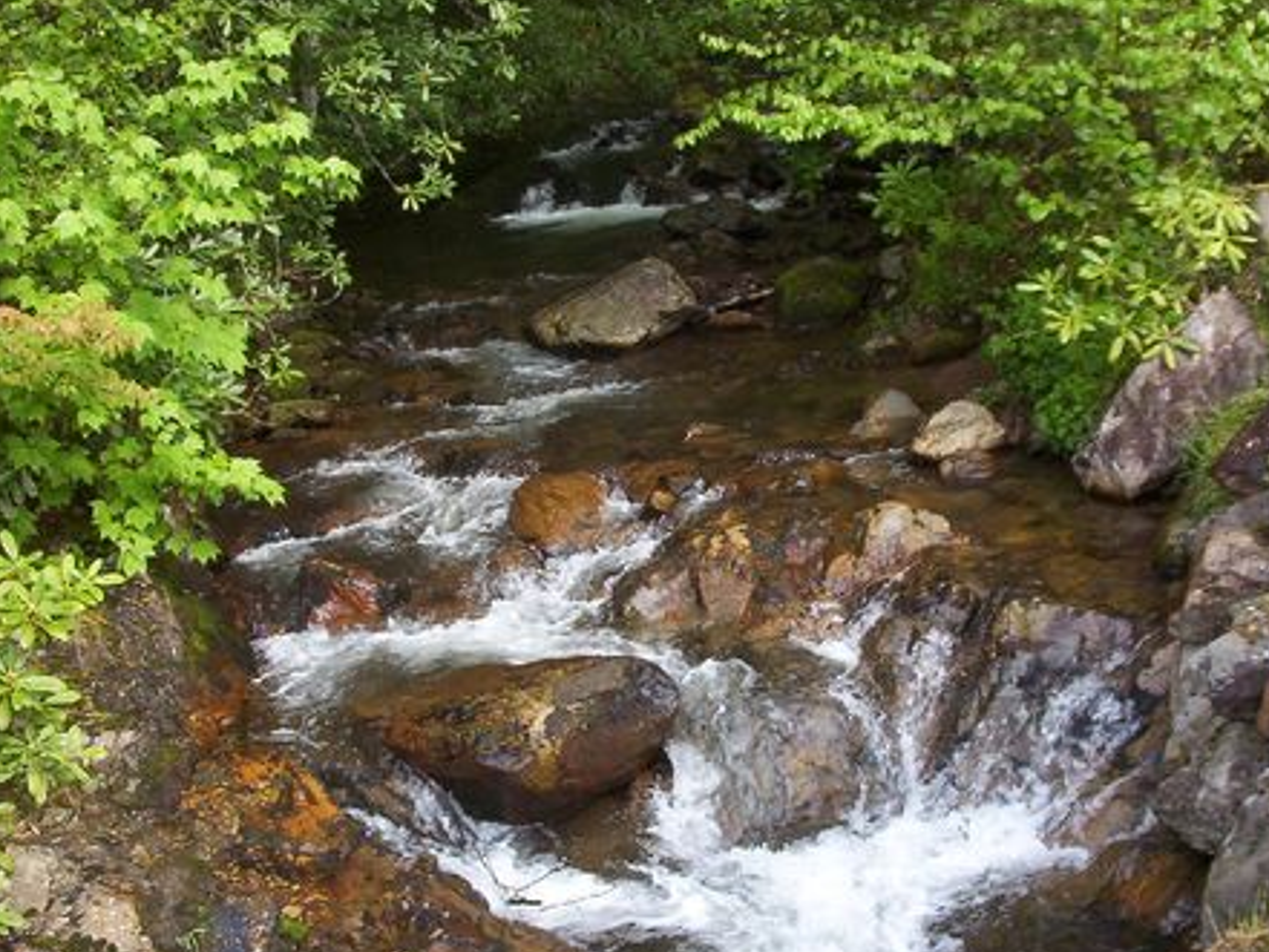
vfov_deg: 30.9
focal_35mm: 47
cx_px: 734
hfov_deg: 40.3
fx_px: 1723
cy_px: 462
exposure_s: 1/124
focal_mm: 6
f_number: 4.5
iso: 100
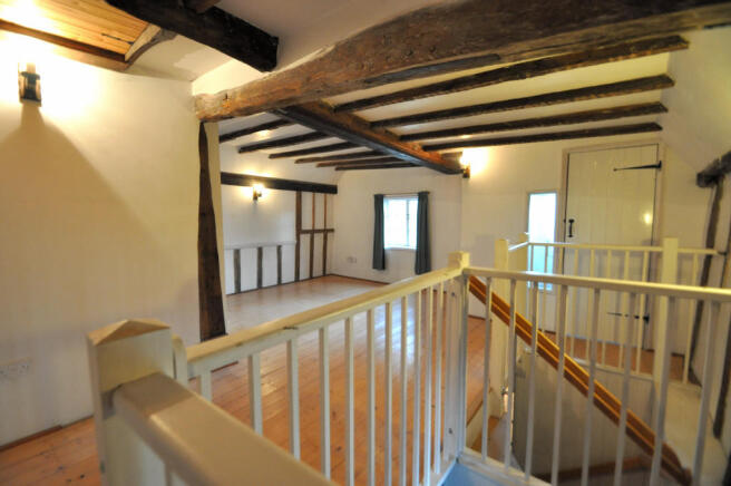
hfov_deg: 100.4
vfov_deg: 77.2
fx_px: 304
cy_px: 243
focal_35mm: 15
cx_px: 366
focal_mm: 10
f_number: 3.5
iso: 800
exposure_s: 1/25
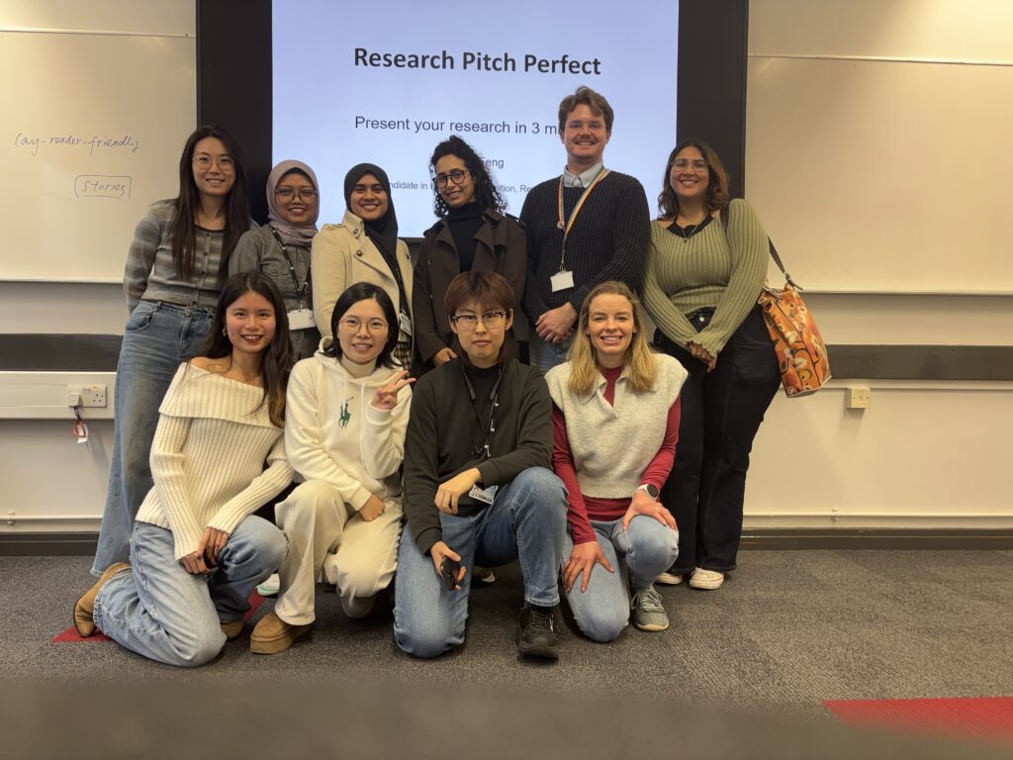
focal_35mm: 26
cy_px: 380
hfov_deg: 67.3
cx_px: 506
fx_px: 761
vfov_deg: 53.1
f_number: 1.6
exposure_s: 1/50
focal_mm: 5.96
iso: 100
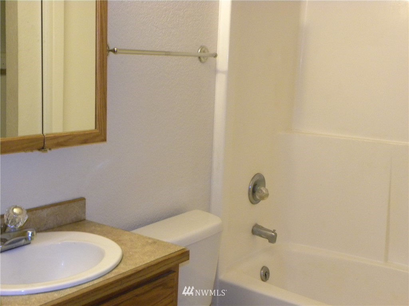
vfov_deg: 31.5
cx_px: 204
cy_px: 153
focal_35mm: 46
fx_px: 544
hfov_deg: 41.2
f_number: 3.2
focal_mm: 8.2
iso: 400
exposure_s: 1/34.5
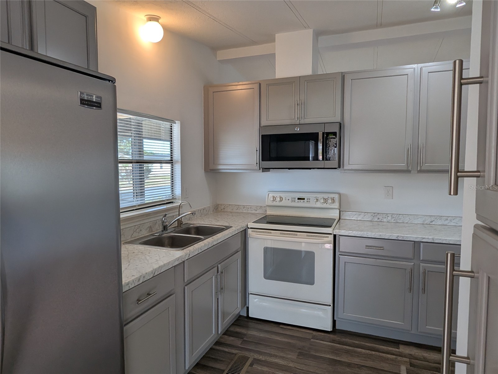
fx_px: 230
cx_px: 249
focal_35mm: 16
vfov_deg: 78.1
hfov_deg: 94.5
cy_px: 187
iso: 62
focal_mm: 2.22
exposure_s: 1/120
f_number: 2.2
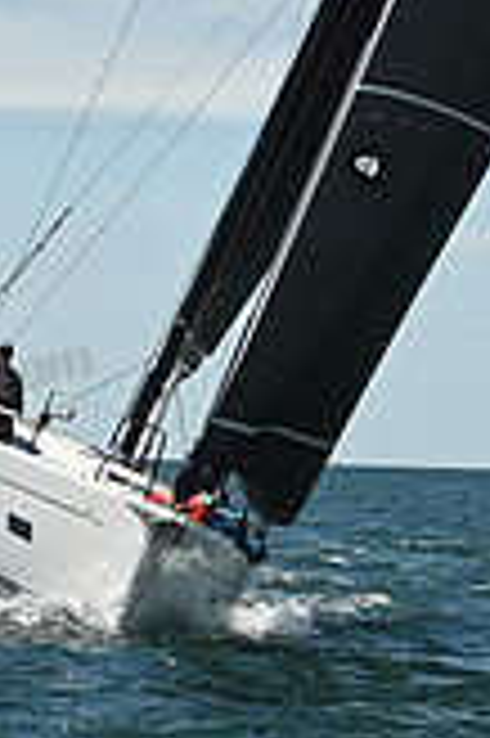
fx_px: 5074
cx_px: 326
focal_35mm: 248
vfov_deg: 8.2
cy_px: -328
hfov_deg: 5.5
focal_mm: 70
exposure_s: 1/1000
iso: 320
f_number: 9
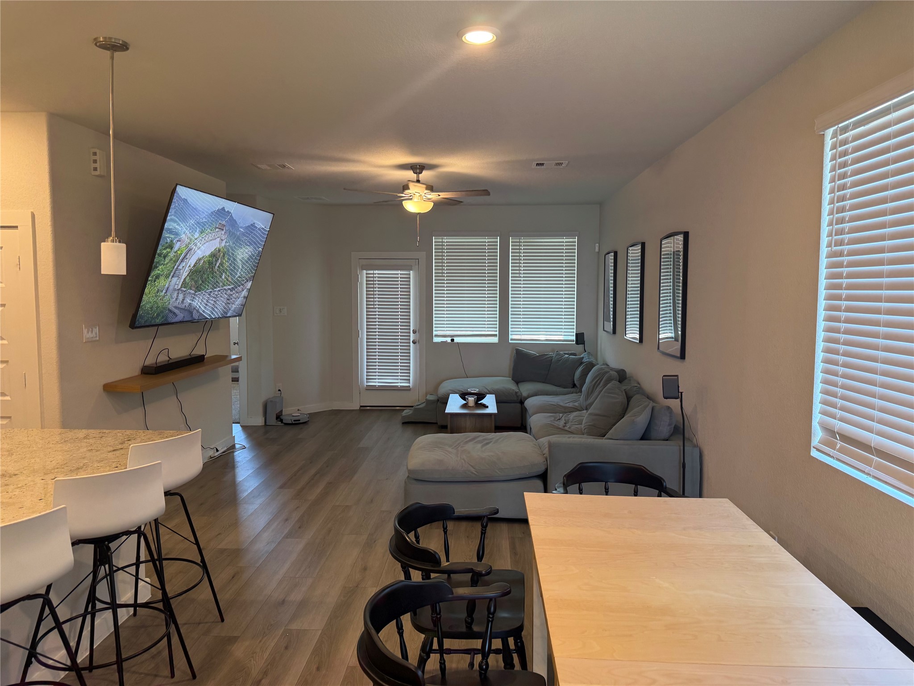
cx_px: 457
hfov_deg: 71.6
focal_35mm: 24
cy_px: 343
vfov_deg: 56.8
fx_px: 634
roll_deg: -0.3
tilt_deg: -7.8
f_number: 1.78
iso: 125
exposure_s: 1/60
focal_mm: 6.76
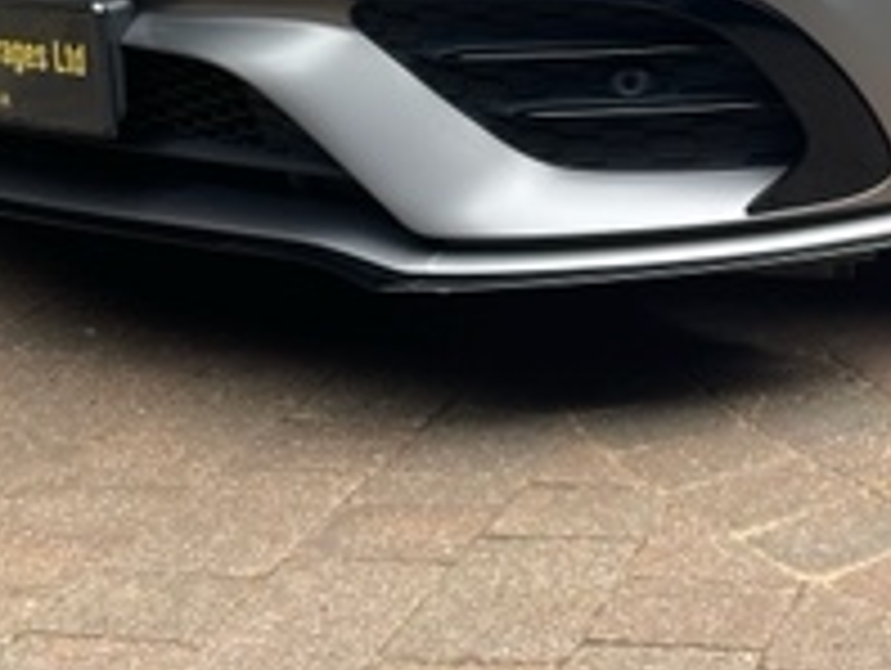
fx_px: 2165
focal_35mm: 84
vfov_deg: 16.7
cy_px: -171
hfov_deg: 22.4
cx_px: 896
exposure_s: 1/144
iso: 32
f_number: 1.6
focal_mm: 4.2
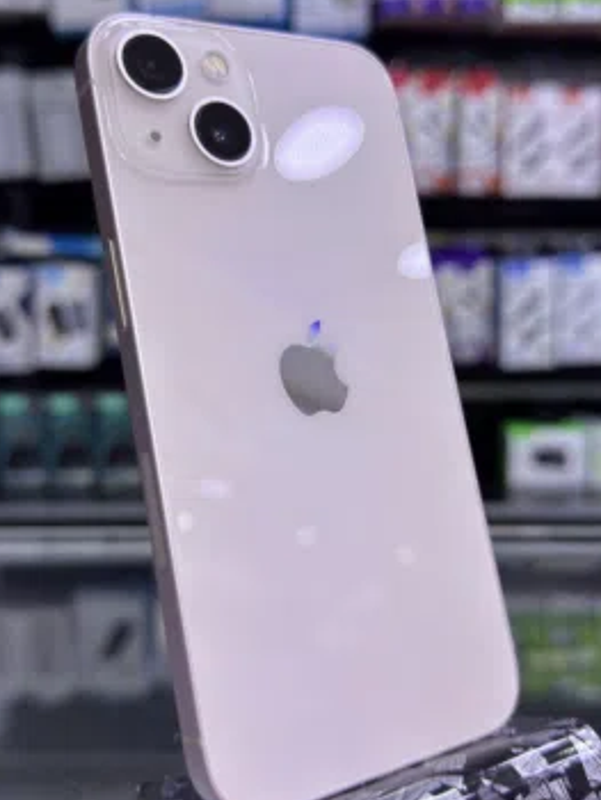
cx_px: 306
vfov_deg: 46.8
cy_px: 379
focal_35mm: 40
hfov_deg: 36.0
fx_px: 925
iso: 80
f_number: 1.78
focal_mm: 6.76
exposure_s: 1/277
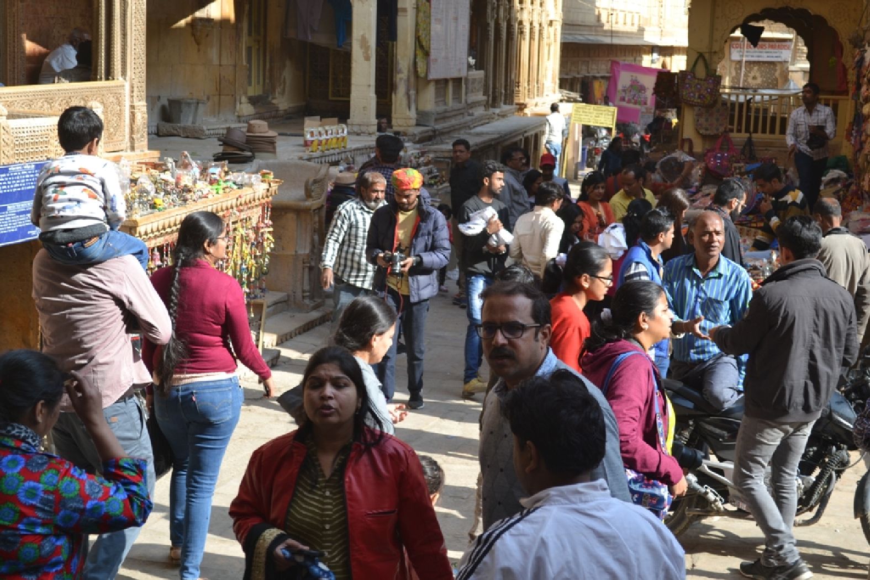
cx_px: 435
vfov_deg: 21.6
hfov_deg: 31.9
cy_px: 290
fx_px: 1523
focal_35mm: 63
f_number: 5.6
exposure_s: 1/125
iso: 125
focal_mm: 42
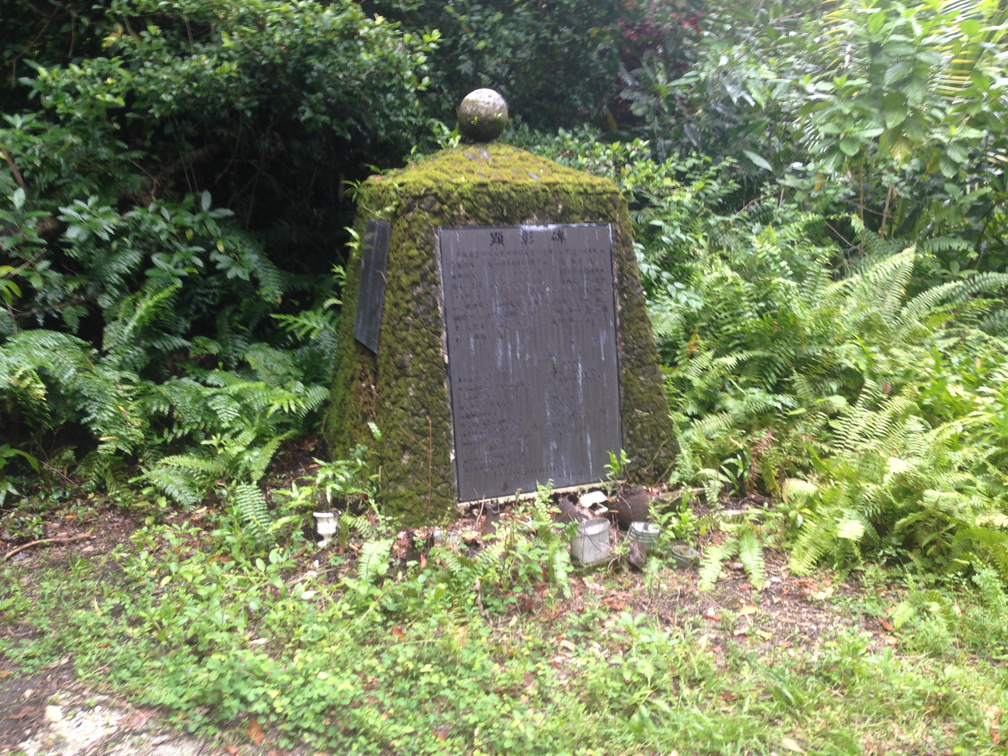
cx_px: 504
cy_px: 378
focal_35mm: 33
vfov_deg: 42.9
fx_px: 961
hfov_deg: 55.4
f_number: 2.4
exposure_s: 1/40
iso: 50
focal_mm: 4.12
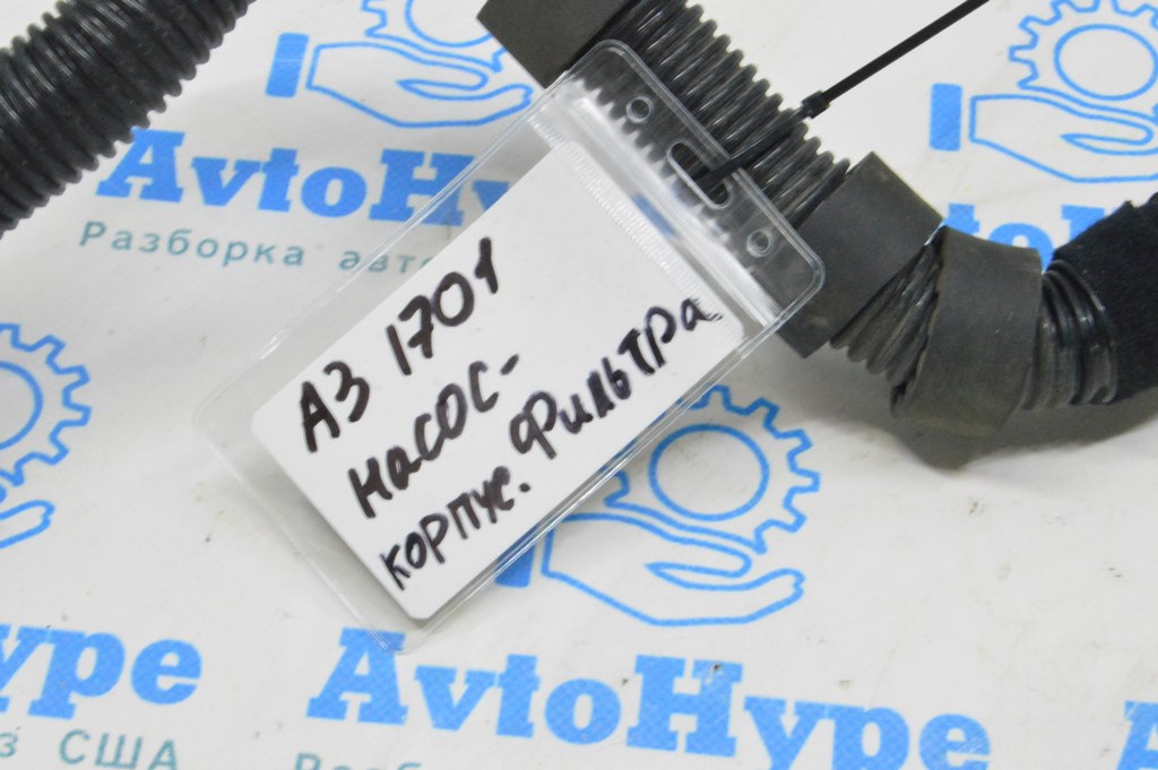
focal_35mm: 82
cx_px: 579
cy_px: 385
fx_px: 2652
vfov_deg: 16.5
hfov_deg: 24.6
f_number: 20
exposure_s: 1/15
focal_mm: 55
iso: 6400
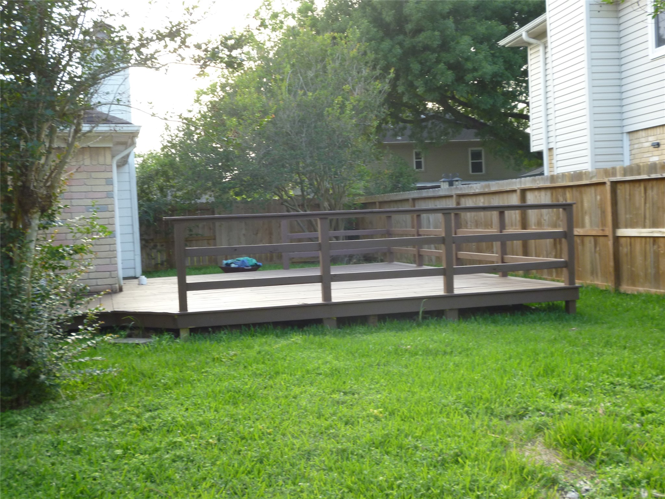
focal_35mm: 41
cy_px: 250
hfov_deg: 45.8
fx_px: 788
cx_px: 332
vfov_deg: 35.1
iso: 160
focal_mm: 7.3
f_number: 3.7
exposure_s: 1/60
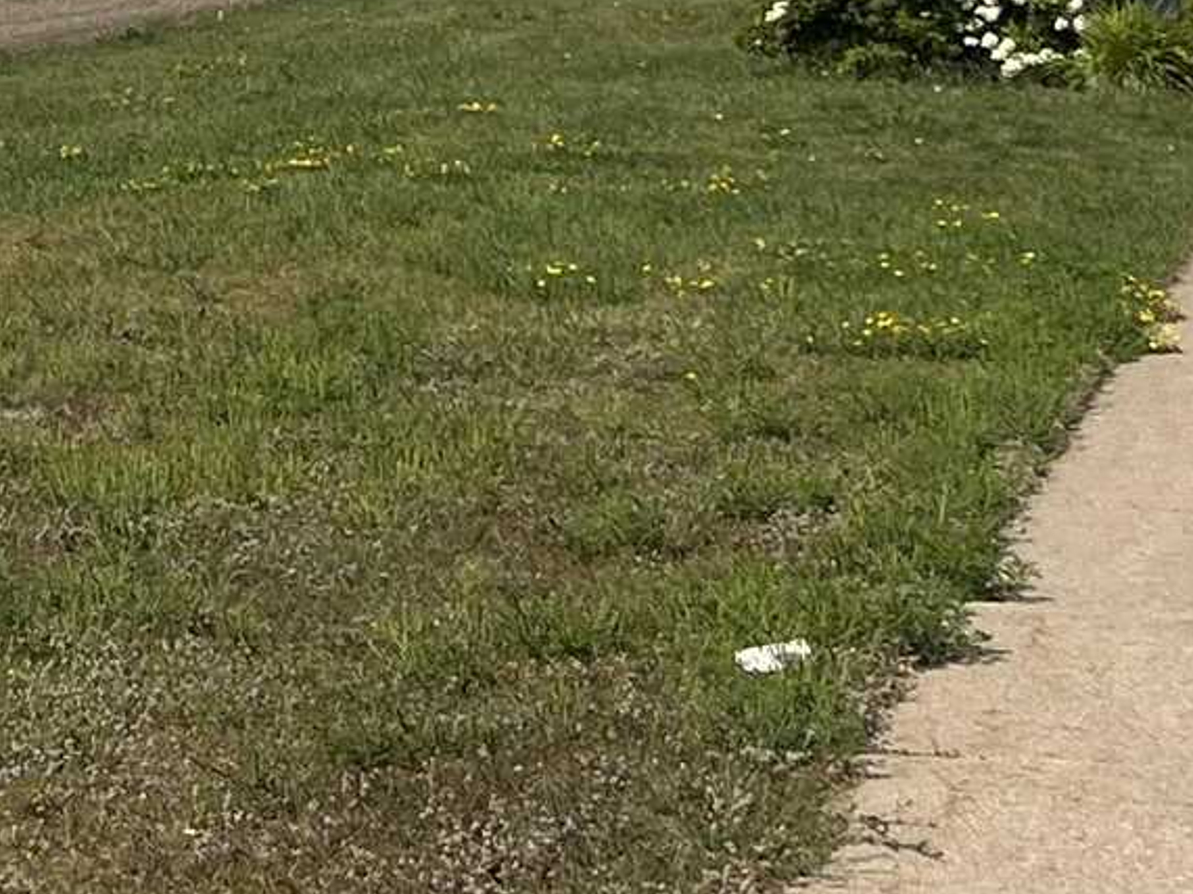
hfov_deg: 13.9
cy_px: -391
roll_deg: +1.6
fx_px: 4824
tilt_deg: +2.8
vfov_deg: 10.3
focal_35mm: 140
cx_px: 63
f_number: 1.5
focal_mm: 5.7
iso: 50
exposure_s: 1/6211
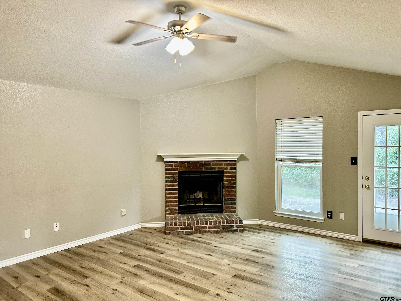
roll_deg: +0.7
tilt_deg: -1.6
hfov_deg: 67.3
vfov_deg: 53.1
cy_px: 150
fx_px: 301
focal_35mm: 26
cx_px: 200
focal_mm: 5.7
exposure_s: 1/60
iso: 160
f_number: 1.5
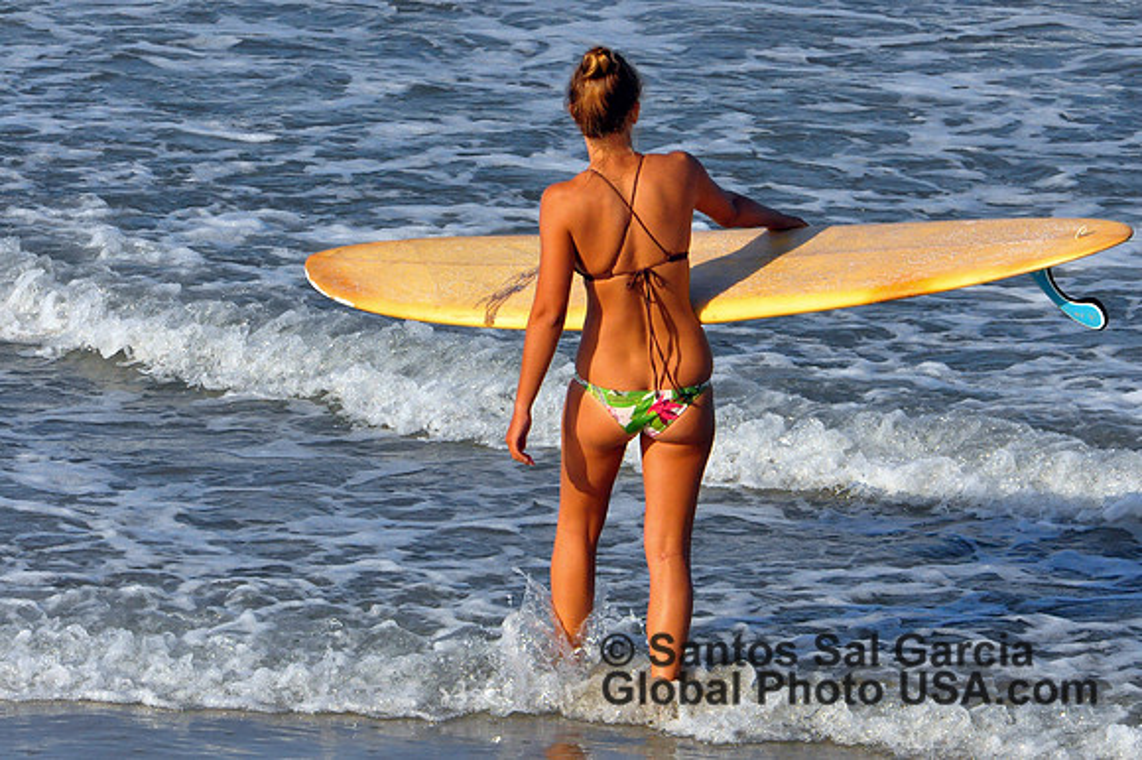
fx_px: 23777
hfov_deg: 2.8
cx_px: 571
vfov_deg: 1.8
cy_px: 380
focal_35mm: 750
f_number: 9
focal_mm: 500
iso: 1250
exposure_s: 1/2500
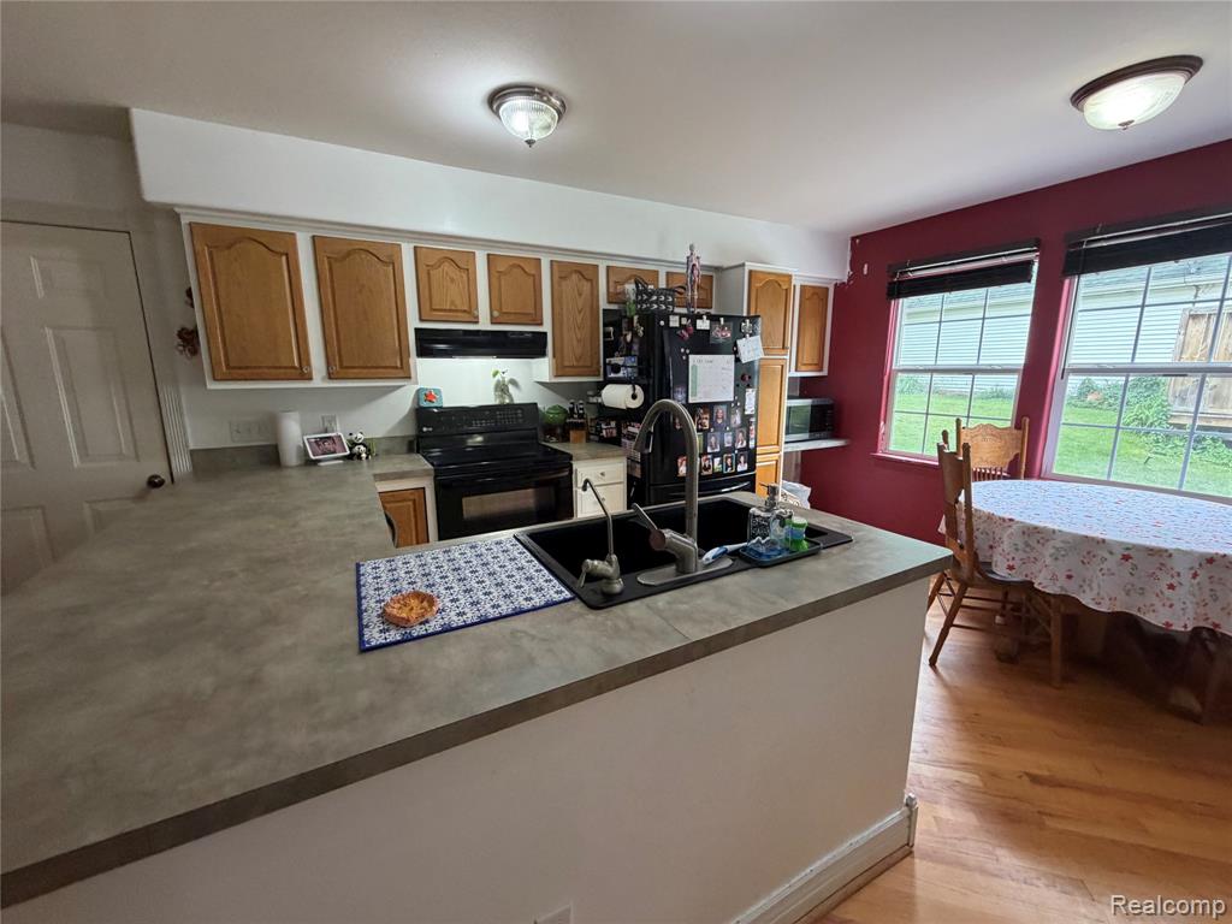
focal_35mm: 14
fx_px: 498
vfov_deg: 85.7
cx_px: 616
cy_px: 462
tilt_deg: -10.2
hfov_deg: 102.1
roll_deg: +0.6
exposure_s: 1/120
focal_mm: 2.22
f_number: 2.2
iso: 320
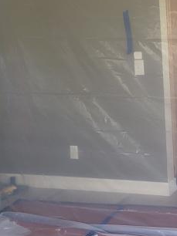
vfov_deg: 22.9
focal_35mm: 85
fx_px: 580
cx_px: 252
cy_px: 69
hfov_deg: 16.1
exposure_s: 1/120
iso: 160
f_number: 1.8
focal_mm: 5.4
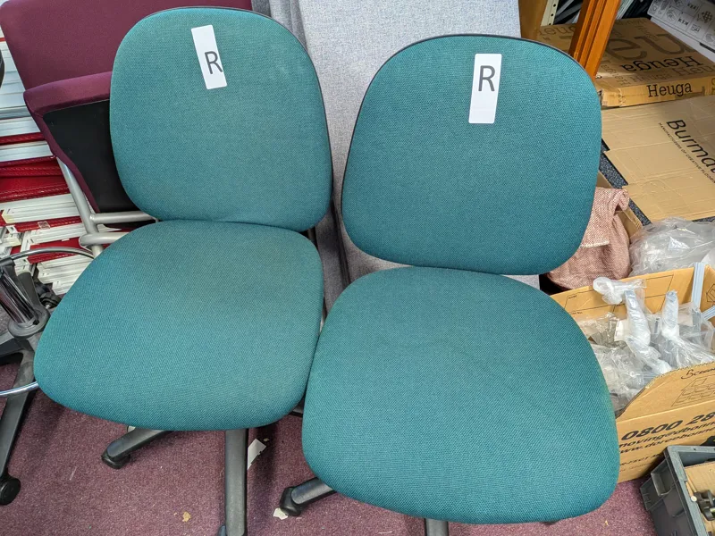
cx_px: 358
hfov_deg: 71.6
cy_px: 268
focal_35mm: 24
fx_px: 496
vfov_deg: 56.8
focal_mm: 4.53
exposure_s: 1/25
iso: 60
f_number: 1.7
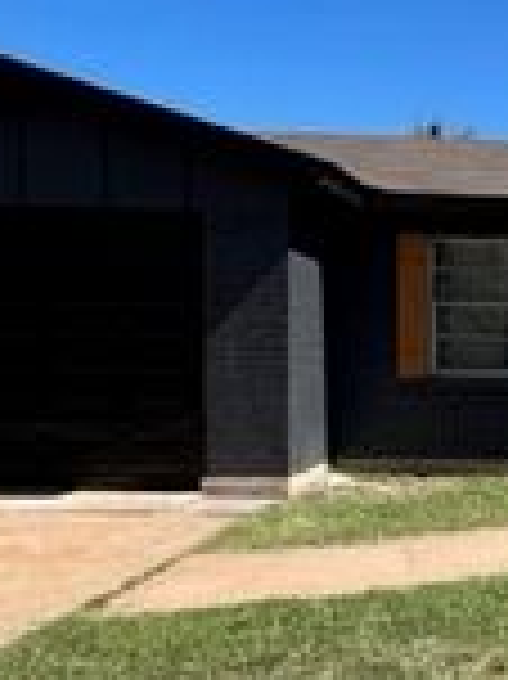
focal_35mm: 43
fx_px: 843
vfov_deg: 43.8
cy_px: 390
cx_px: 692
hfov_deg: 27.1
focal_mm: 1.57
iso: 32
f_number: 1.8
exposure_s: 1/968
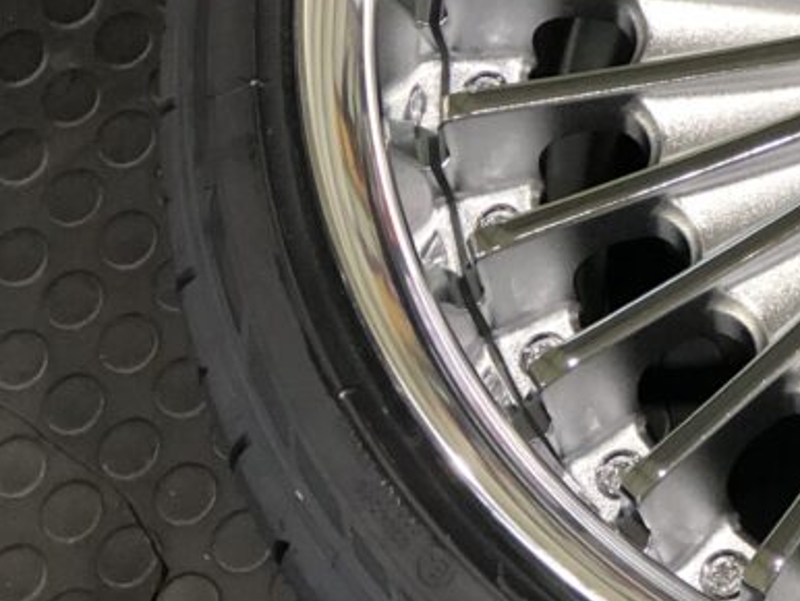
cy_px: 17
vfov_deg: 8.4
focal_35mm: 177
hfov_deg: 10.9
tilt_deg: -63.6
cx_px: 1028
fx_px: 4093
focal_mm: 6.6
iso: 125
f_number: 2.8
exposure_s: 1/30
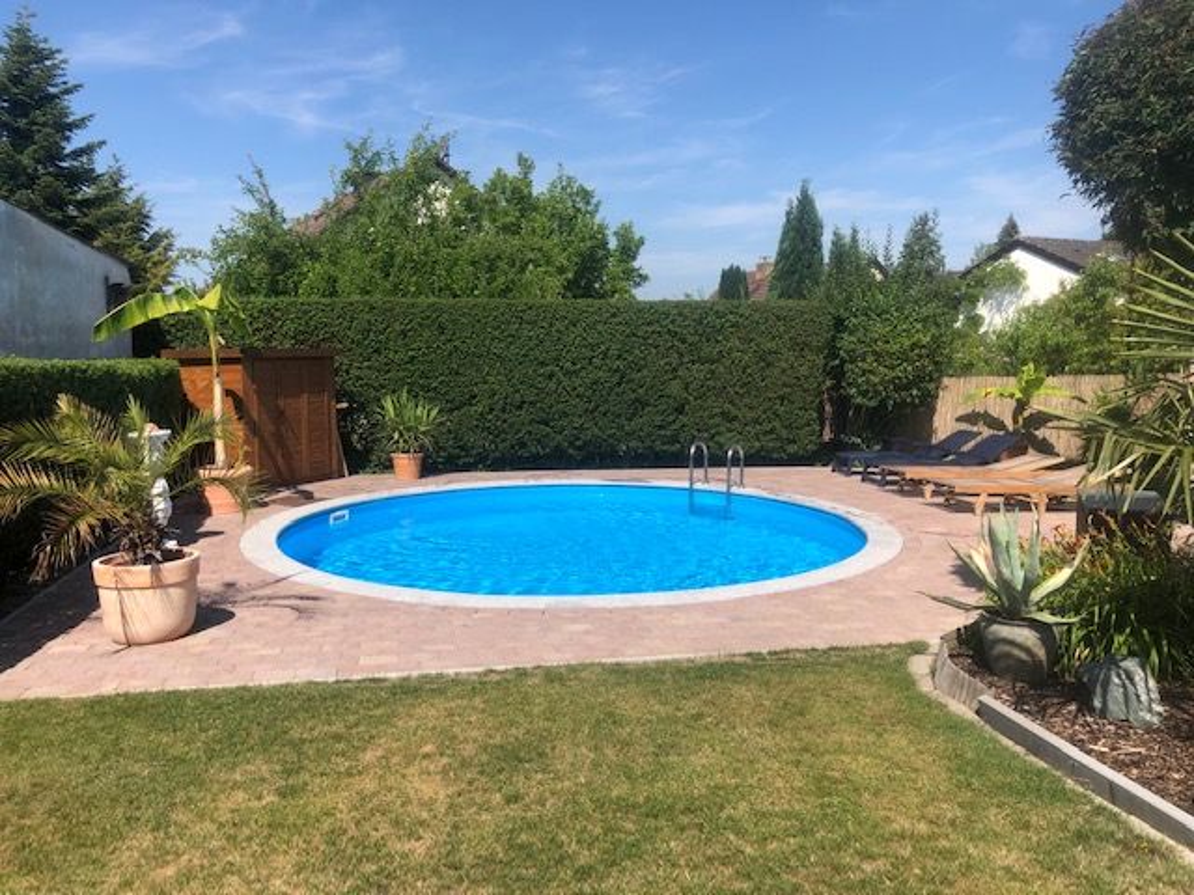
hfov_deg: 63.4
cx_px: 597
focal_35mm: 28
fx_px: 966
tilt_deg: -5.8
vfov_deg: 49.7
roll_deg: +0.2
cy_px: 448
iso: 20
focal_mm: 4
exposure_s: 1/2183
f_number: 1.8
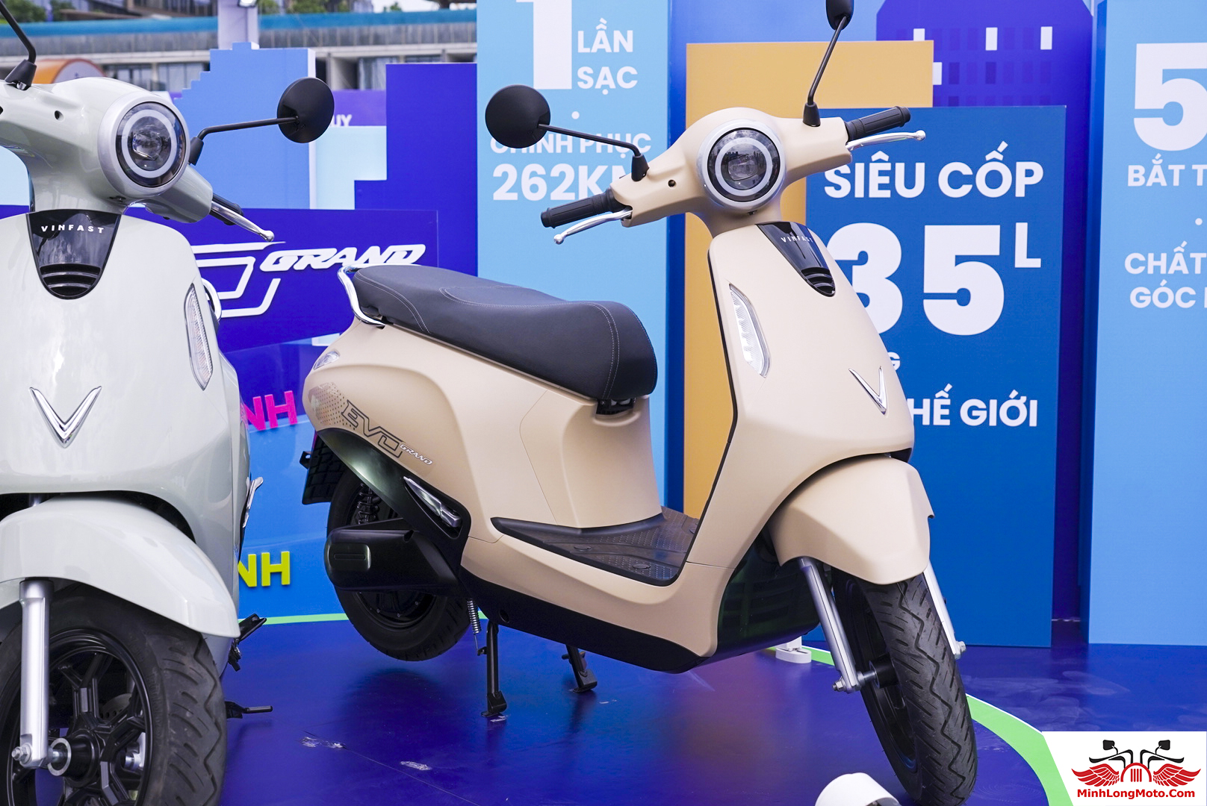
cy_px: 403
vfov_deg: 27.6
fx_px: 1644
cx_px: 604
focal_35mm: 49
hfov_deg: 40.3
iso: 250
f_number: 4.5
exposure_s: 1/2000
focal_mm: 33
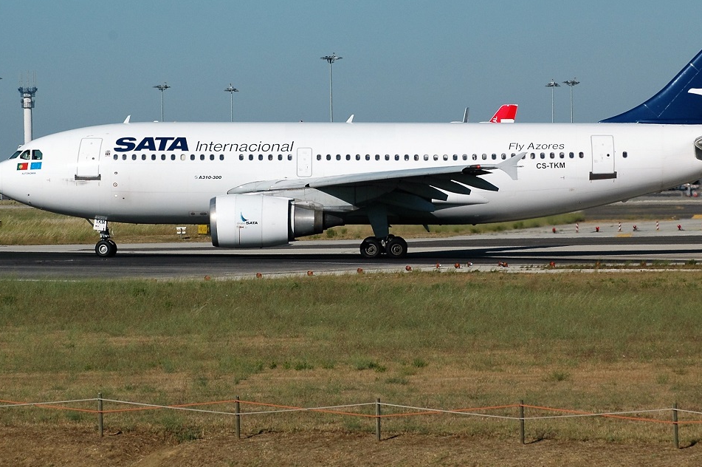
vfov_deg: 6.5
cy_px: 175
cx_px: 410
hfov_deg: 9.7
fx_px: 4130
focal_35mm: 212
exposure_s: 1/1000
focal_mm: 112
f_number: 8
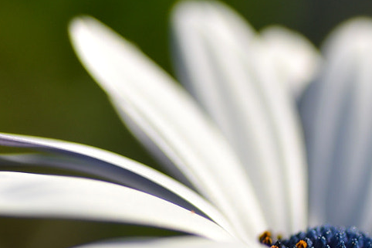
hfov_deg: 6.8
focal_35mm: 299
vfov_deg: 4.6
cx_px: 495
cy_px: 279
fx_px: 3088
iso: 200
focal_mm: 90
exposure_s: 1/4000
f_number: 4.8
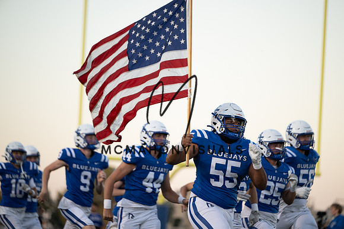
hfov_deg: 10.3
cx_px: 172
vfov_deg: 6.9
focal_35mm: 200
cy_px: 114
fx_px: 1911
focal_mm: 200
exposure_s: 1/1250
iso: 1000
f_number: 2.8
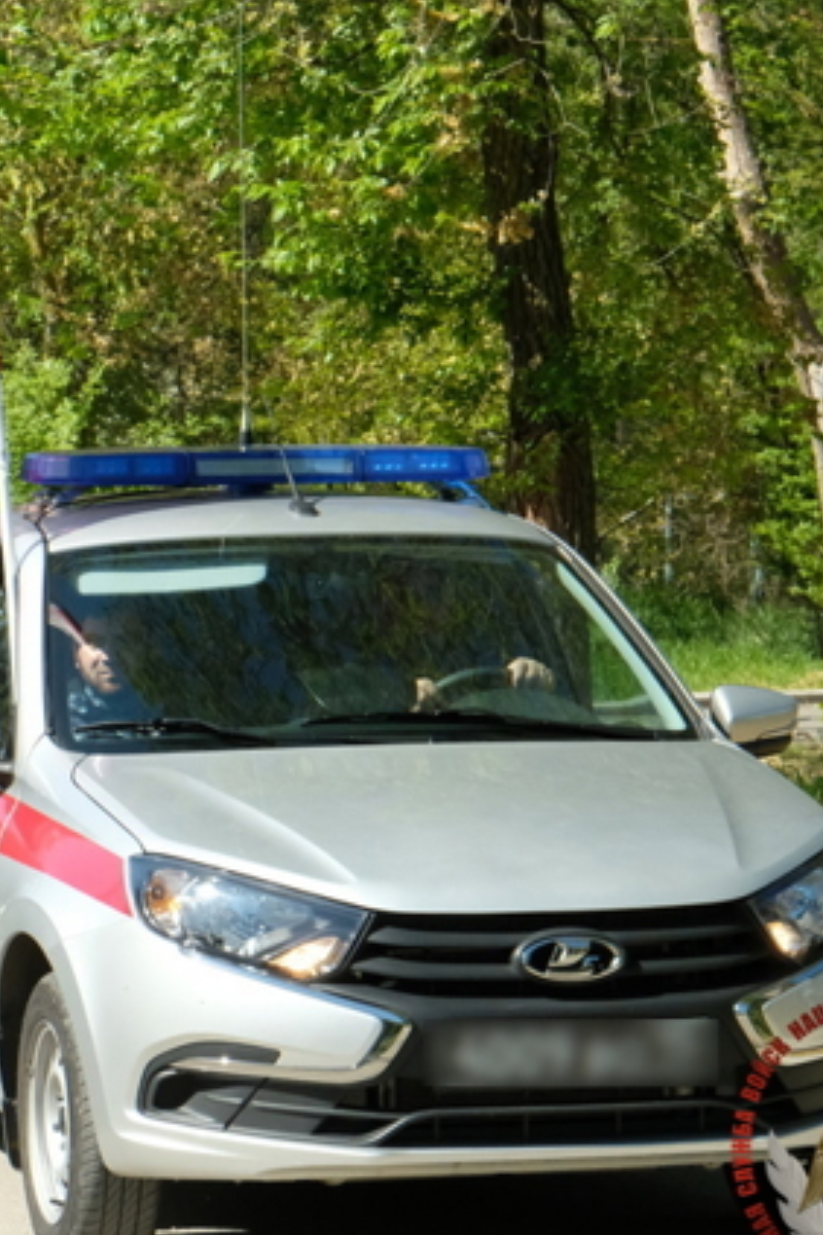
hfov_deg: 9.3
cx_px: -32
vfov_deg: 14.0
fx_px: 5040
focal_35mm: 147
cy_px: 587
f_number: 13
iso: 4000
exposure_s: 1/1700
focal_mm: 55
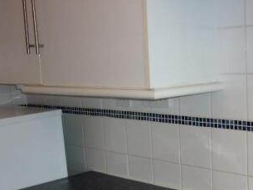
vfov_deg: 23.1
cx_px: 170
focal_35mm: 63
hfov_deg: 30.5
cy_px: 141
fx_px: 461
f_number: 2.8
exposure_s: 1/30
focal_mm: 5.5
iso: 100
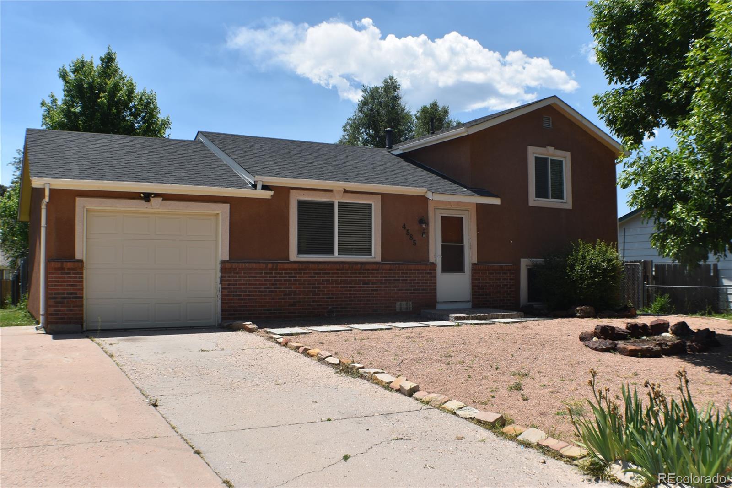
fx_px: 915
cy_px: 244
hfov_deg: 43.6
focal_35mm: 45
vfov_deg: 29.9
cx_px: 366
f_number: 10
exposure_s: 1/200
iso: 100
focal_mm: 30
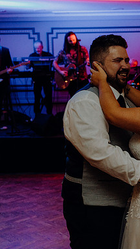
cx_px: 147
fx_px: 435
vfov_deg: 31.9
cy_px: 124
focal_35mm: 66
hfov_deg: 17.7
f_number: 3.5
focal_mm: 40
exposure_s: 1/160
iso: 2500
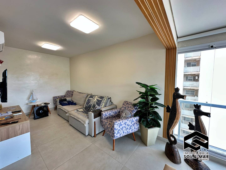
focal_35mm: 14
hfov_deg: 102.1
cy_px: 85
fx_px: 91
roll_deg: -0.4
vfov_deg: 85.7
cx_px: 113
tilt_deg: -3.6
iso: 80
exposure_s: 1/99
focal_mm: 2.22
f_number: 2.2
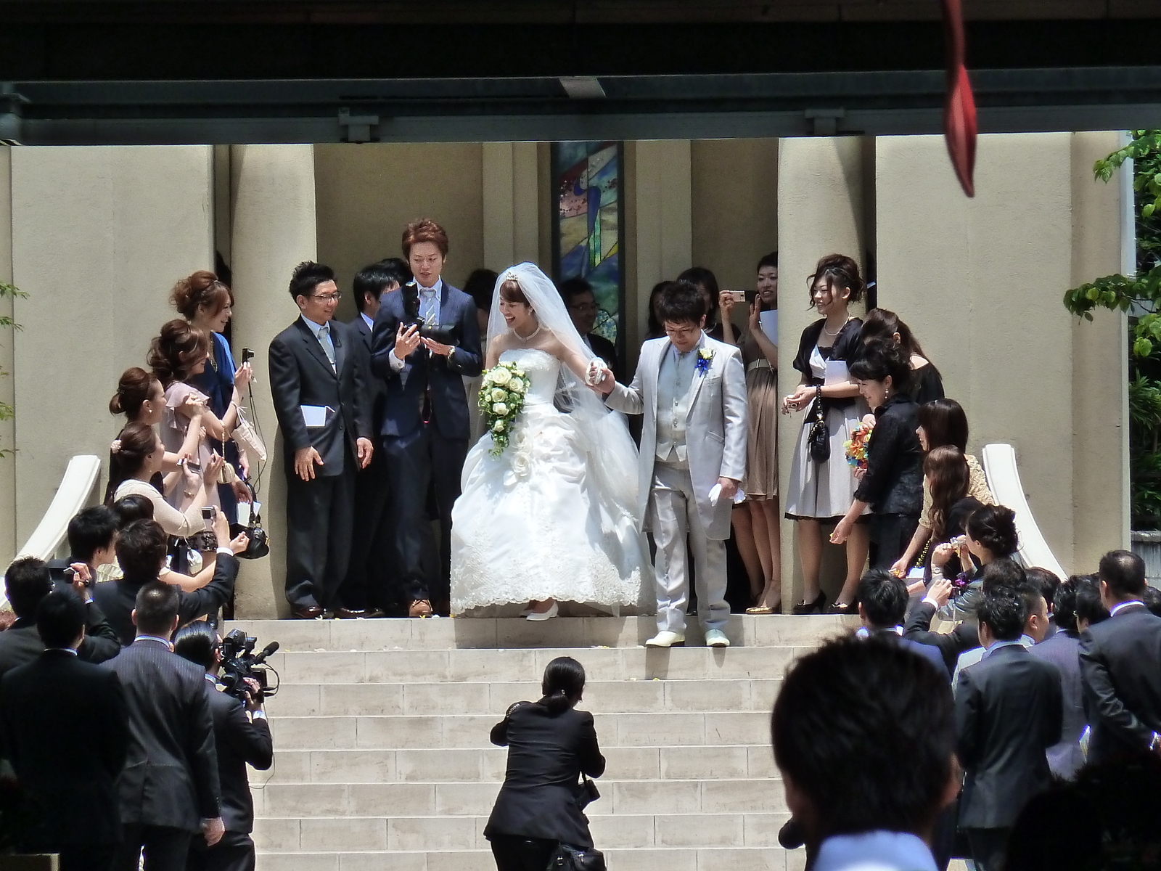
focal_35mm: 399
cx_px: 580
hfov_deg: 5.0
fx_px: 13382
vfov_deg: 3.7
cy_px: 436
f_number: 4.9
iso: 200
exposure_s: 1/400
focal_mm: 49.2
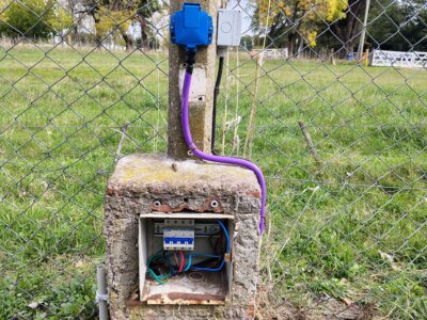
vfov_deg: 56.8
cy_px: 160
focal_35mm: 24
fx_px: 296
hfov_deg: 71.6
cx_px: 214
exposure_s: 1/668
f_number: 1.8
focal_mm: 5.56
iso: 100
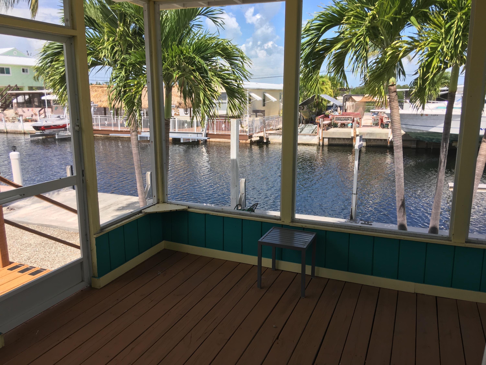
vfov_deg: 48.2
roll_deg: +0.3
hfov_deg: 61.7
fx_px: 407
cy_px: 182
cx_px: 243
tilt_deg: -10.9
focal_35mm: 29
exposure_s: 1/668
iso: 25
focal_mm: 4.15
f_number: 2.2
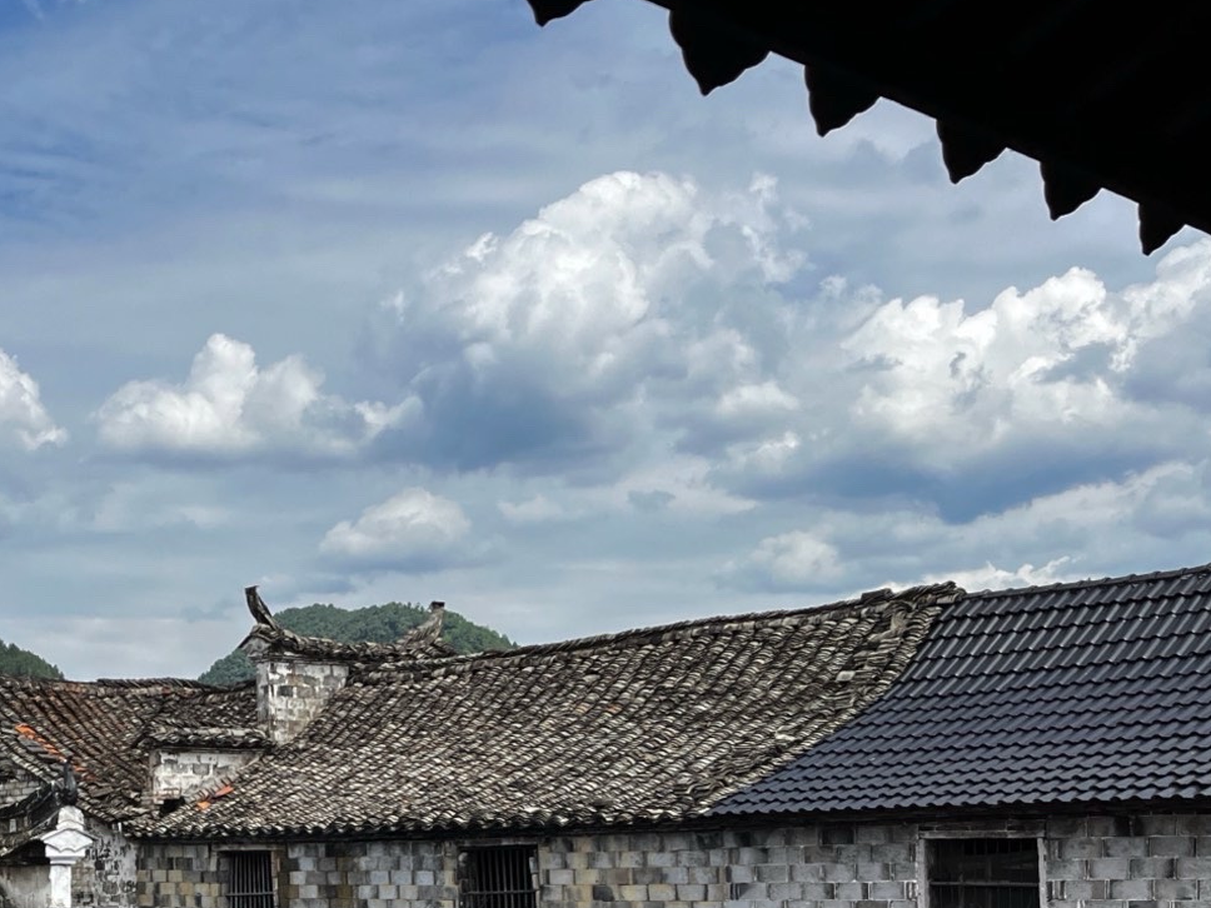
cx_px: 195
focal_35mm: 55
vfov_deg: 25.3
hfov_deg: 33.6
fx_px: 1924
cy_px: 902
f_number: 1.6
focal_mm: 5.1
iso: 50
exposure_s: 1/5556
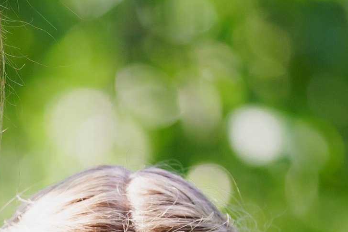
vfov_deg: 1.3
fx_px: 10227
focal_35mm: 1058
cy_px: 413
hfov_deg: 1.9
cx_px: -27
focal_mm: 200
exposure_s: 1/800
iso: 500
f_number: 2.8
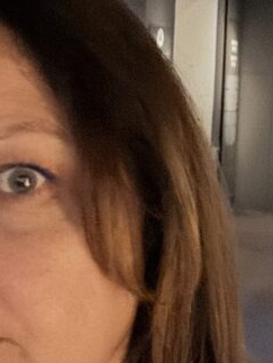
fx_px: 997
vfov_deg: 20.6
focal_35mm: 95
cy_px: 152
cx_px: 218
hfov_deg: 15.5
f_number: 1.9
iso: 800
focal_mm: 2.69
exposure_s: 1/8
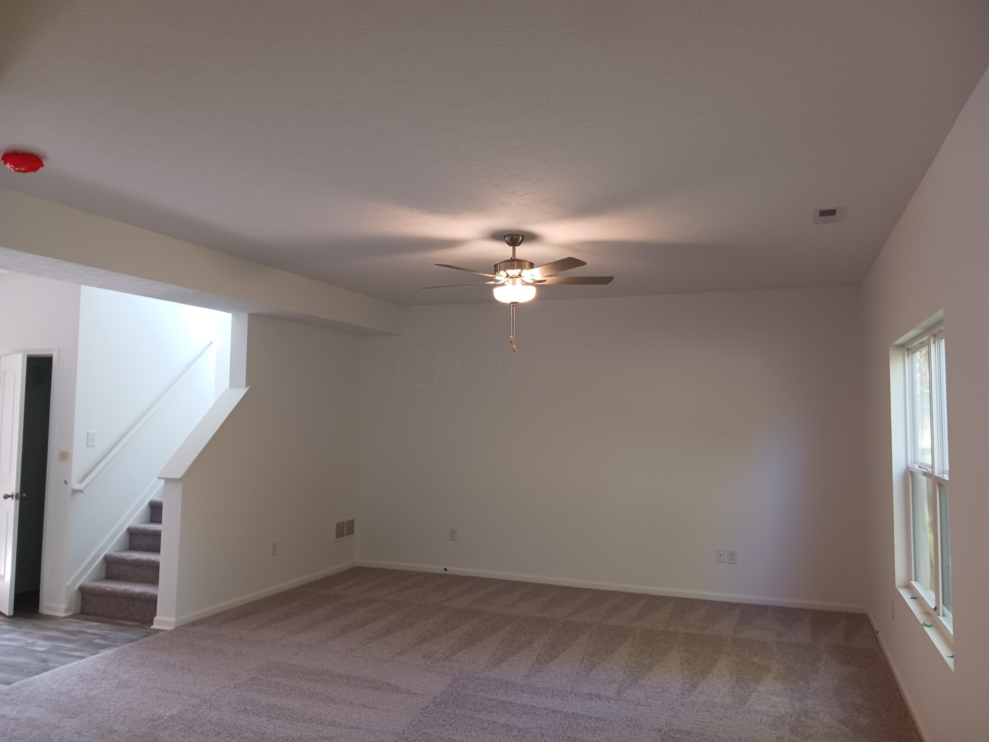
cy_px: 371
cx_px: 494
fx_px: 771
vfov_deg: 51.4
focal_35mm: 27
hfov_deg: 65.3
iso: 160
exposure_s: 1/40
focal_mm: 4
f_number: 1.8
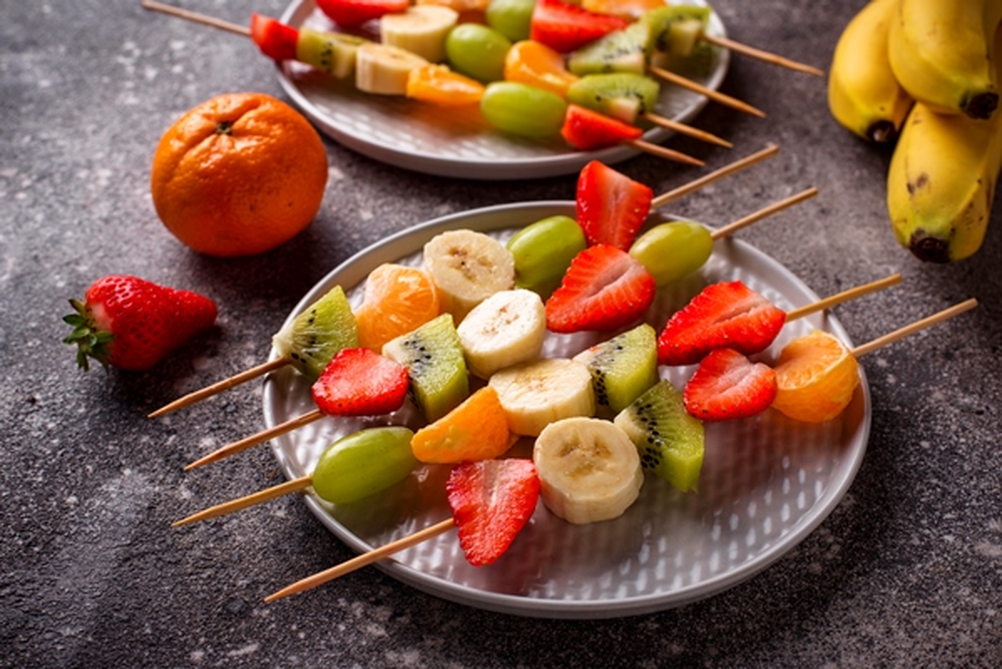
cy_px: 334
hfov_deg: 39.6
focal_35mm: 50
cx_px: 501
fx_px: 1392
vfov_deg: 27.0
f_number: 9
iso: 100
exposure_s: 1/125
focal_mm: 50
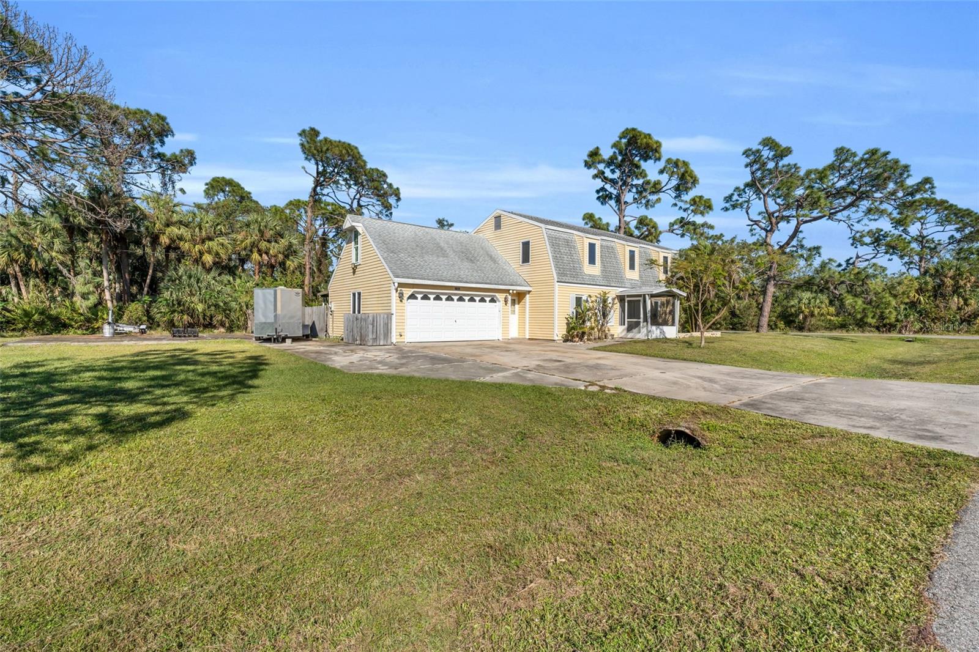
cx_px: 490
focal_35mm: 16
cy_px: 326
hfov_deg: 96.7
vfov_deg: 73.7
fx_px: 435
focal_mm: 16
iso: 200
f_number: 9
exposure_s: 1/2500
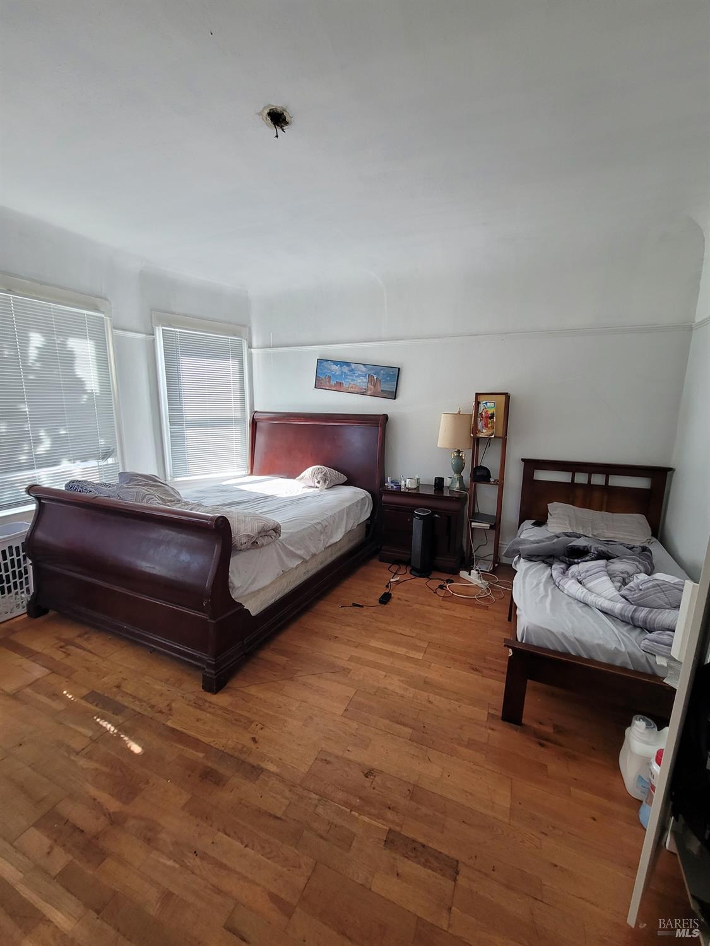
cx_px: 355
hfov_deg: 89.9
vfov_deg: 106.2
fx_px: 356
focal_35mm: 13
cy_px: 473
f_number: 2.2
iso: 160
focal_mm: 2.2
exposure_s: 1/60
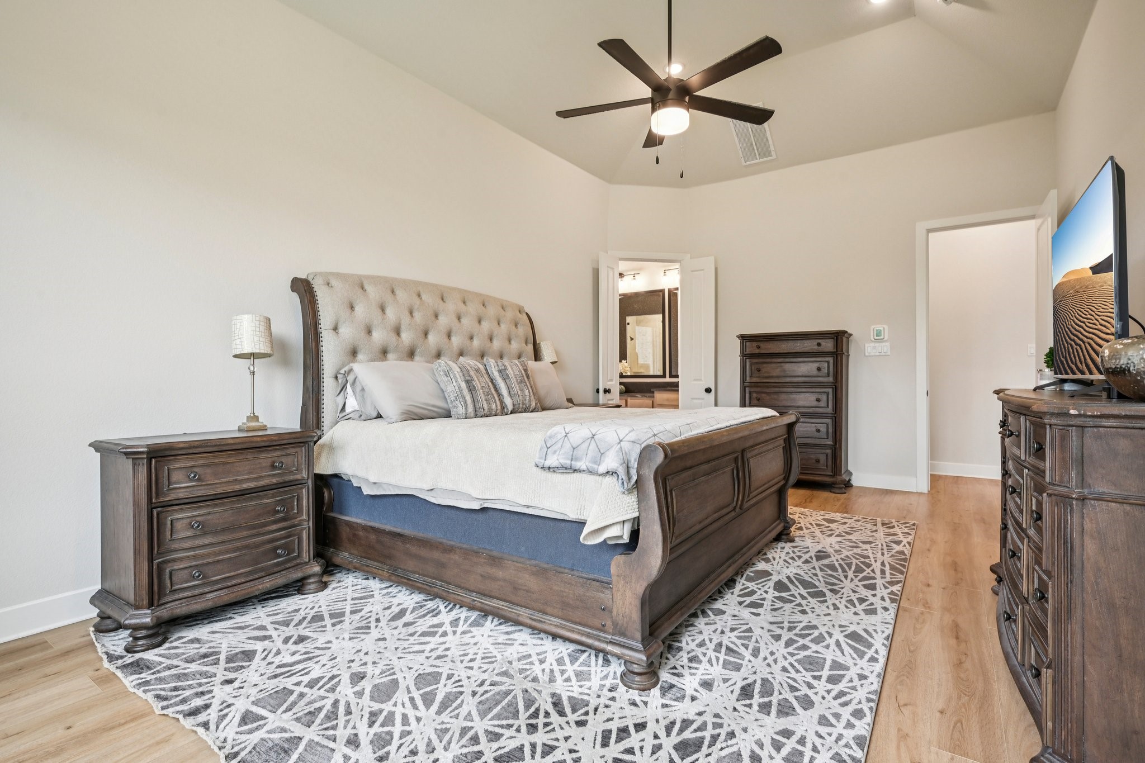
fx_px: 525
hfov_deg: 95.0
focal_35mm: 16
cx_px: 572
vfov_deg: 72.0
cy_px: 382
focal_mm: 16.5
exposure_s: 1/13
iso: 250
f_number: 9
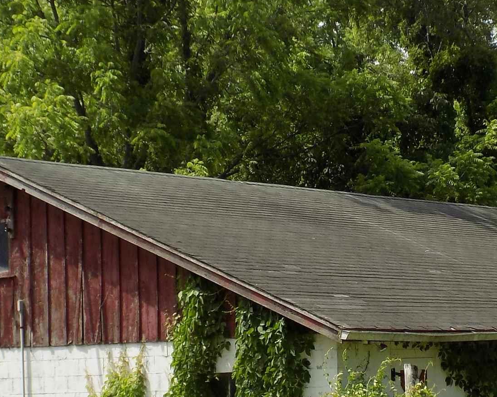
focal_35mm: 126
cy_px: 344
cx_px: 330
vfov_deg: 12.2
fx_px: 1853
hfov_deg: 15.2
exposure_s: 1/400
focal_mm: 8.1
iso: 80
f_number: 3.7
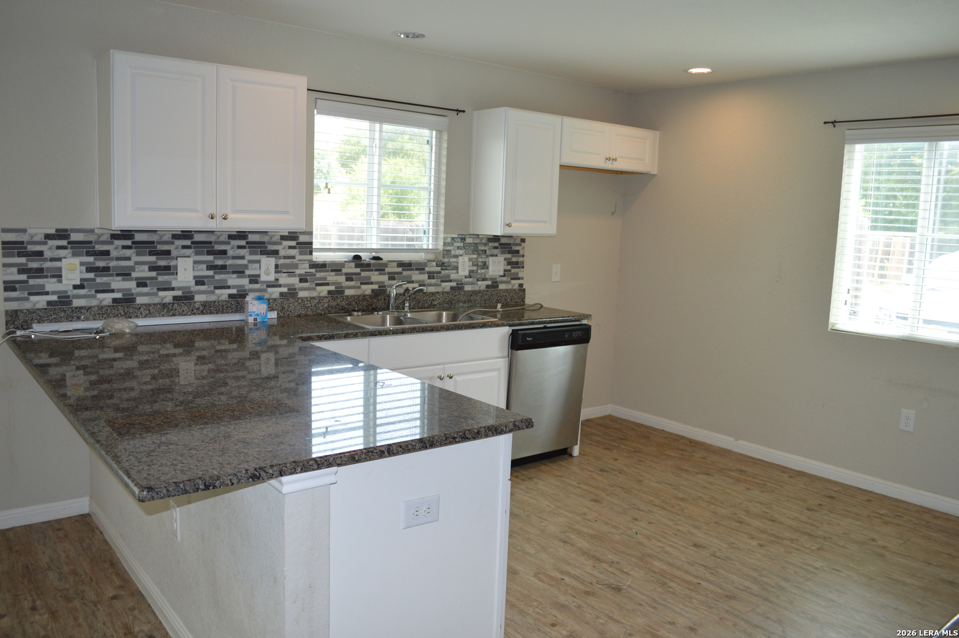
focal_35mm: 27
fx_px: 719
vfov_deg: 47.9
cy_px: 319
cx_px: 480
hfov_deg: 67.4
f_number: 4
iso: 400
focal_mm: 18
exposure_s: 1/125
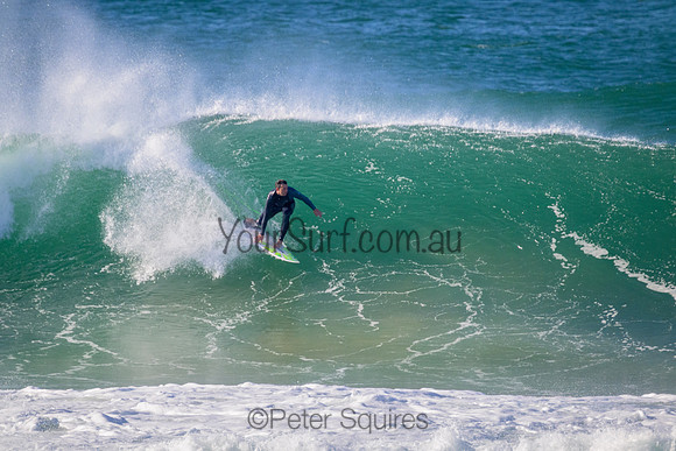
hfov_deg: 2.6
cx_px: 338
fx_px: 15025
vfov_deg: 1.7
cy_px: 226
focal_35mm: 800
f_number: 11
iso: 2500
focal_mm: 800
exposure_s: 1/2000
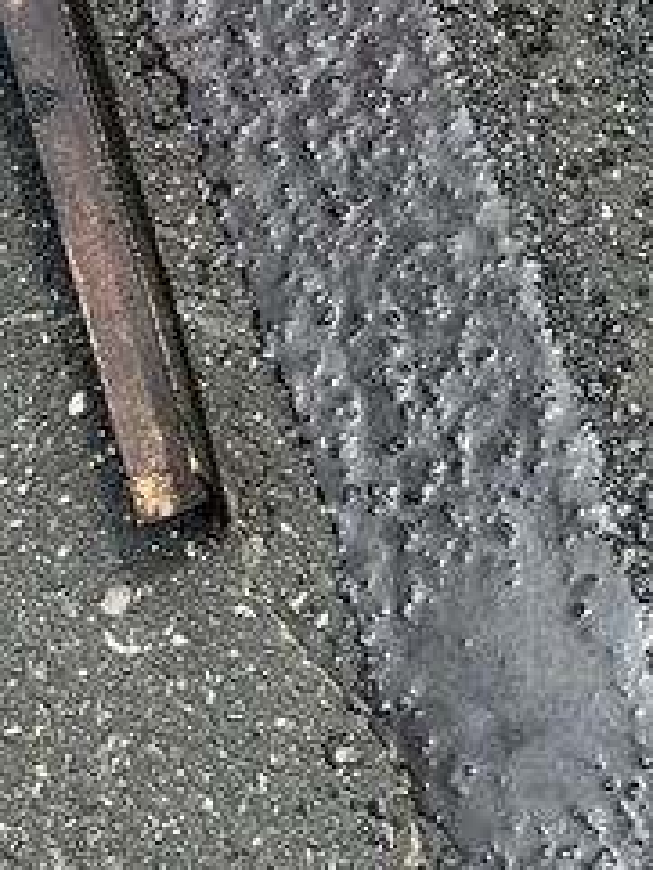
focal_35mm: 102
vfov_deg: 18.4
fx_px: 2563
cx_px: 1126
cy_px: -144
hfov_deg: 13.3
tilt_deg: -57.3
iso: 80
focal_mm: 6.86
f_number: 1.78
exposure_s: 1/2070
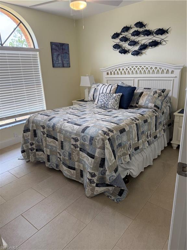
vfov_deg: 71.6
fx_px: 173
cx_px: 94
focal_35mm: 24
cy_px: 125
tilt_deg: -17.5
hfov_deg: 56.8
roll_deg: +1.8
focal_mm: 6.76
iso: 125
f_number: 1.78
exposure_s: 1/200
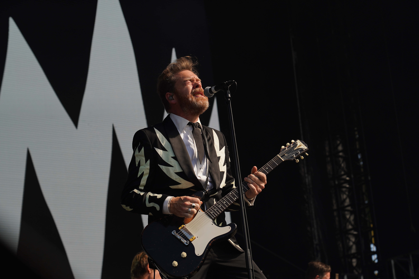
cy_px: 140
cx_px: 210
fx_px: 1222
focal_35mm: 105
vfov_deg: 13.0
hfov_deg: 19.5
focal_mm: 105
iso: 100
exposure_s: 1/400
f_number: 7.1
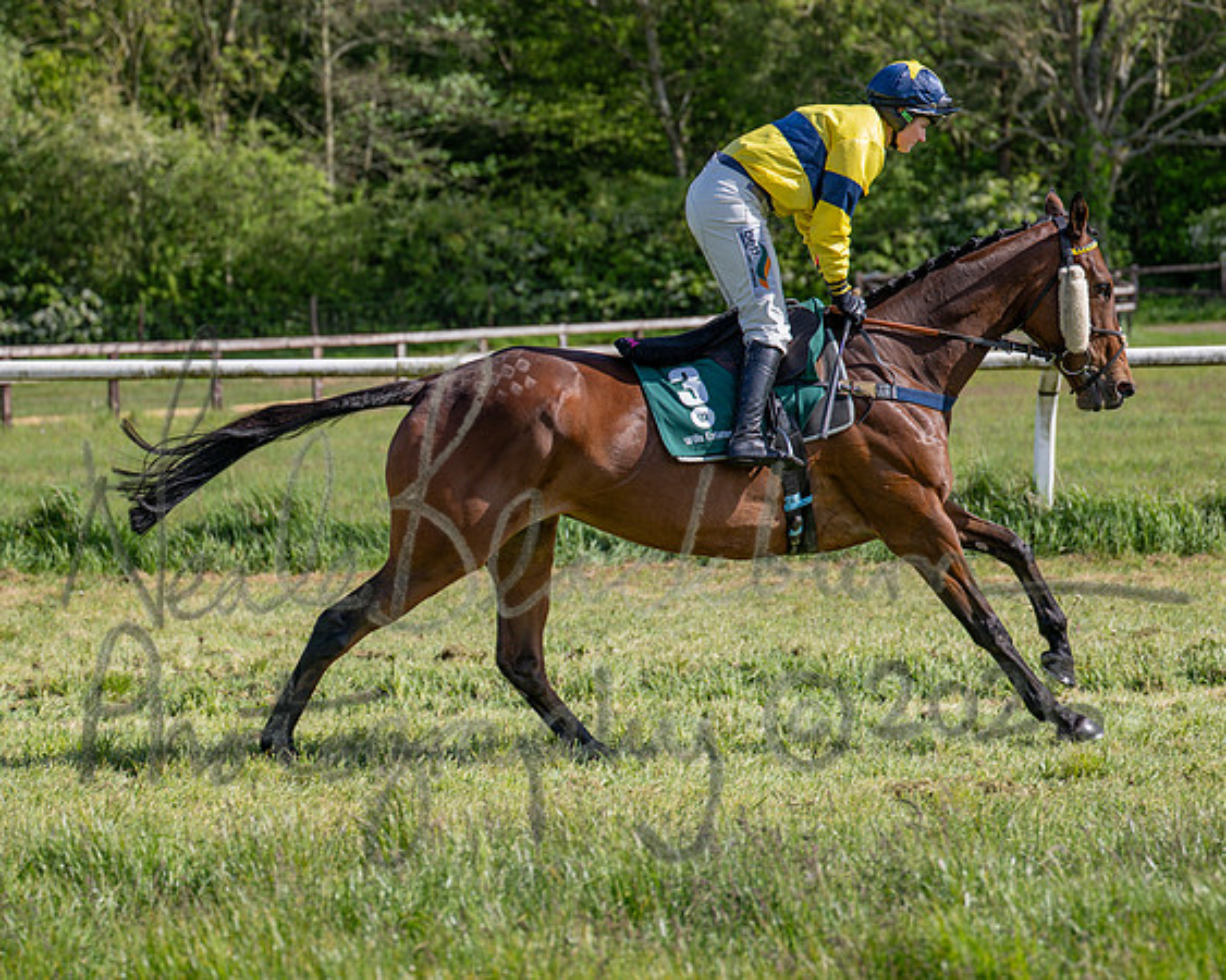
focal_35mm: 118
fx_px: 4291
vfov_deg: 13.0
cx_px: 490
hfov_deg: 16.2
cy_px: 490
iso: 80
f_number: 2.8
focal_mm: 70
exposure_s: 1/2000
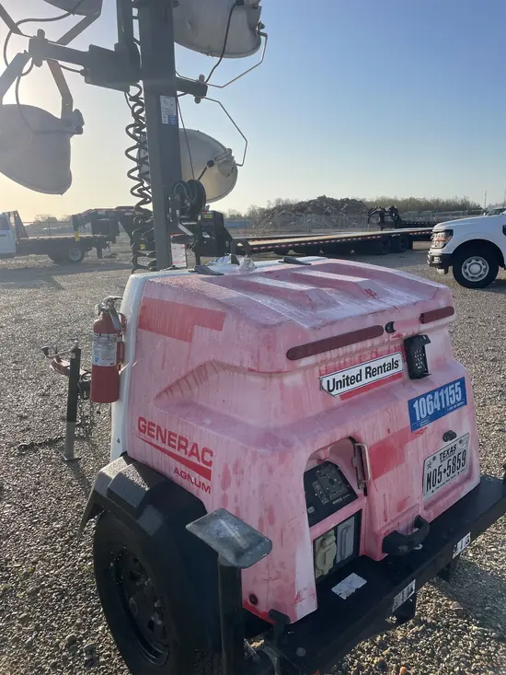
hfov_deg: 53.1
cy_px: 338
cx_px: 253
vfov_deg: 67.3
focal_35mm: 26
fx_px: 507
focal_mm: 4.2
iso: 32
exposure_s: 1/3205
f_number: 1.6
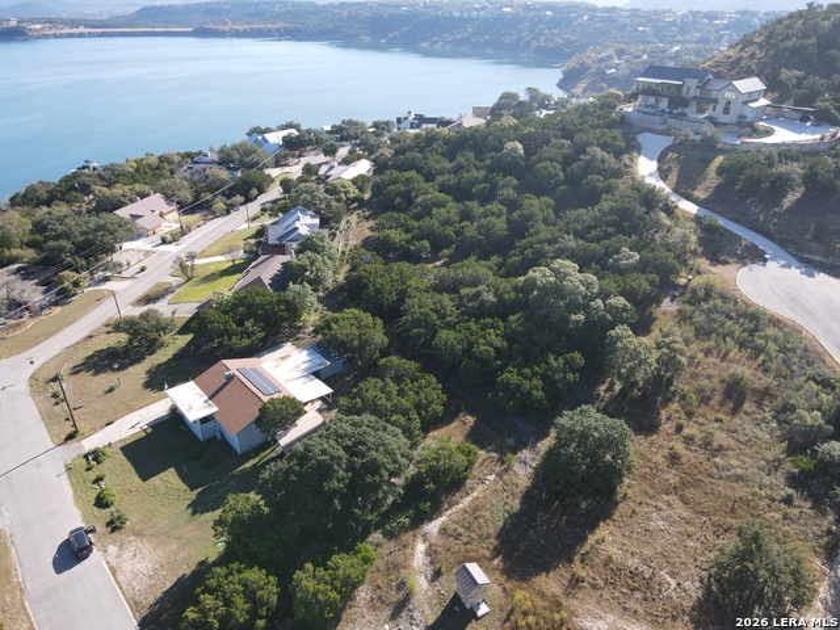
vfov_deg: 56.8
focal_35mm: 24
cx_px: 420
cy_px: 315
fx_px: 582
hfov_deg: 71.6
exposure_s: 1/240
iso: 100
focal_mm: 4.5
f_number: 2.8
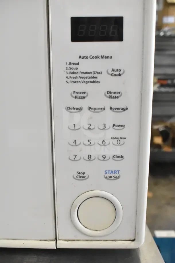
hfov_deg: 36.9
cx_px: 88
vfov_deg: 53.1
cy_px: 132
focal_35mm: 36
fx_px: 262
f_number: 6.3
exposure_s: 1/160
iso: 6400
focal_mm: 24
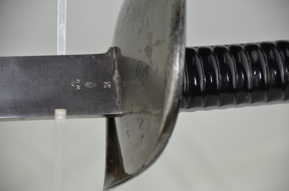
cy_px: 96
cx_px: 144
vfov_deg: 6.8
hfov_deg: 10.2
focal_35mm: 202
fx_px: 1622
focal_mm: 135
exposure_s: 1/250
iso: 640
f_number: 5.6
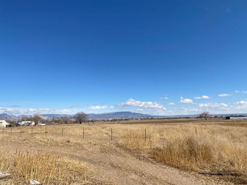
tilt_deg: +6.6
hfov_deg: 65.3
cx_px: 123
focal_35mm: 27
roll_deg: +1.1
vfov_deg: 51.4
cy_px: 93
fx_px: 193
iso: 32
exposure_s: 1/4808
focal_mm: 4.25
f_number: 1.8
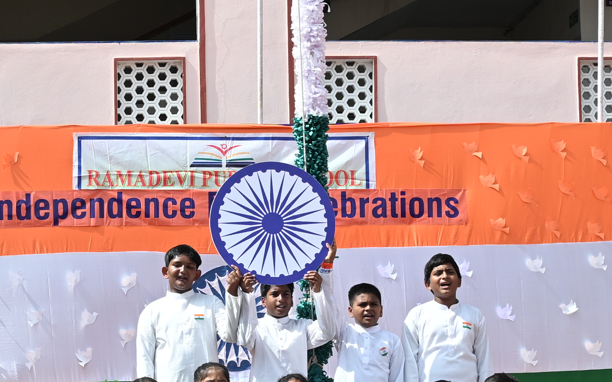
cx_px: 229
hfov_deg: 13.4
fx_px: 2594
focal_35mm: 156
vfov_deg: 8.4
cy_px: 327
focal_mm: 30.5
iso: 100
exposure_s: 1/320
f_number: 9
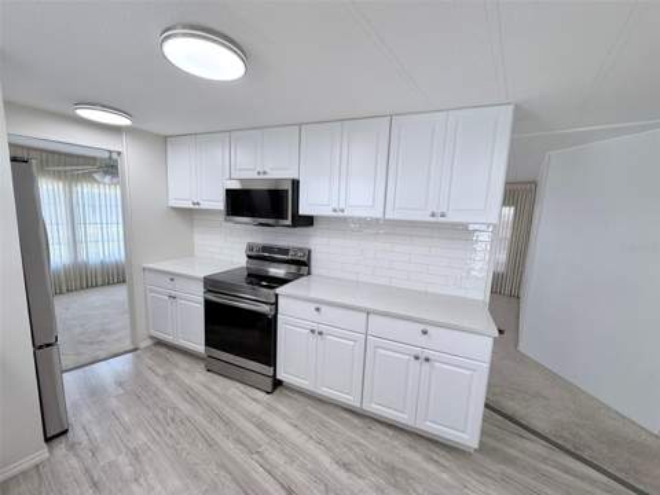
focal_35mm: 14
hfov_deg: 102.1
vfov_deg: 85.7
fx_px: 267
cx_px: 330
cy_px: 248
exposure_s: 1/120
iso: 100
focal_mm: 2.22
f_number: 2.2
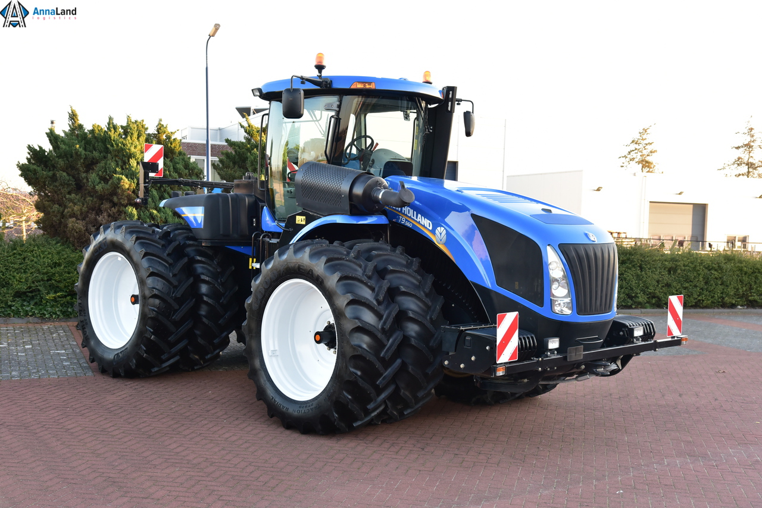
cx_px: 381
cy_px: 254
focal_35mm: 46
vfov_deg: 29.3
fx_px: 974
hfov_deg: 42.7
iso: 1250
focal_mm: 46
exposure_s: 1/250
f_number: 6.3
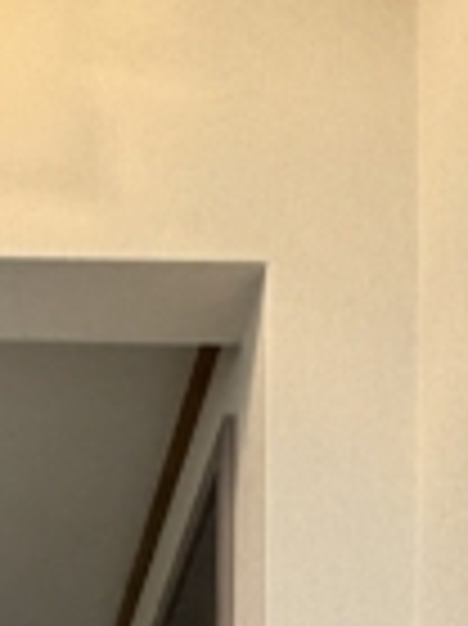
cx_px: -128
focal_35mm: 97
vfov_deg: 15.0
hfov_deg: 14.6
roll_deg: -0.6
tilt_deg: +2.6
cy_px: 1374
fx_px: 1751
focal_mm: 2.22
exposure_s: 1/50
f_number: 2.2
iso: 320
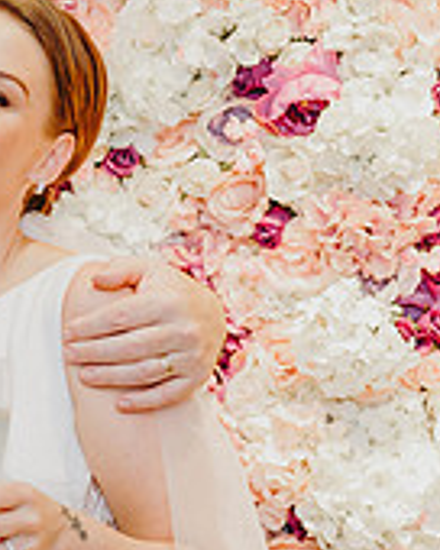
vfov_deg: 14.4
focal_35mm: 133
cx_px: -265
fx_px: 2165
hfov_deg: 11.1
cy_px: 405
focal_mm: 35
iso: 640
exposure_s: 1/200
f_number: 2.2
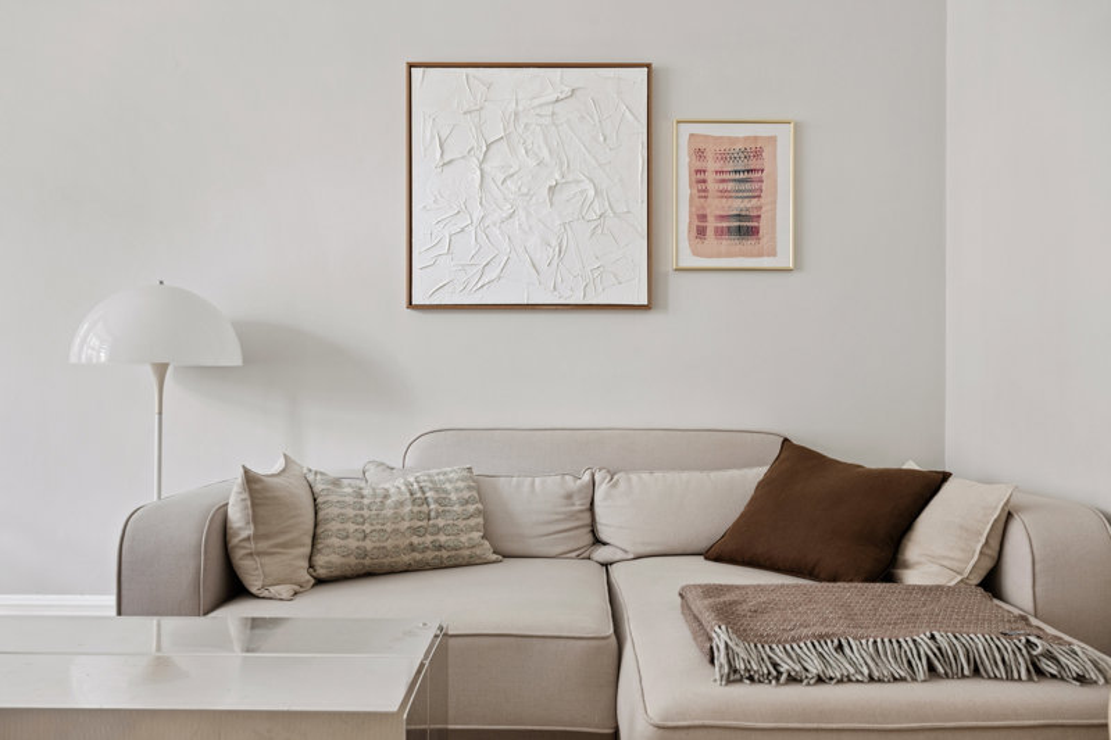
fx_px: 895
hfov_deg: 63.7
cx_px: 556
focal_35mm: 29
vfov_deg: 44.9
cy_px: 370
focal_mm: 29
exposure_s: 1/2
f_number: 7.1
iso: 160
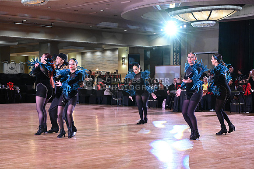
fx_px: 445
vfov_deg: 21.6
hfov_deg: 31.9
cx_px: 127
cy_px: 84
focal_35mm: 63
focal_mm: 63
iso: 6400
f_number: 5.6
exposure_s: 1/320
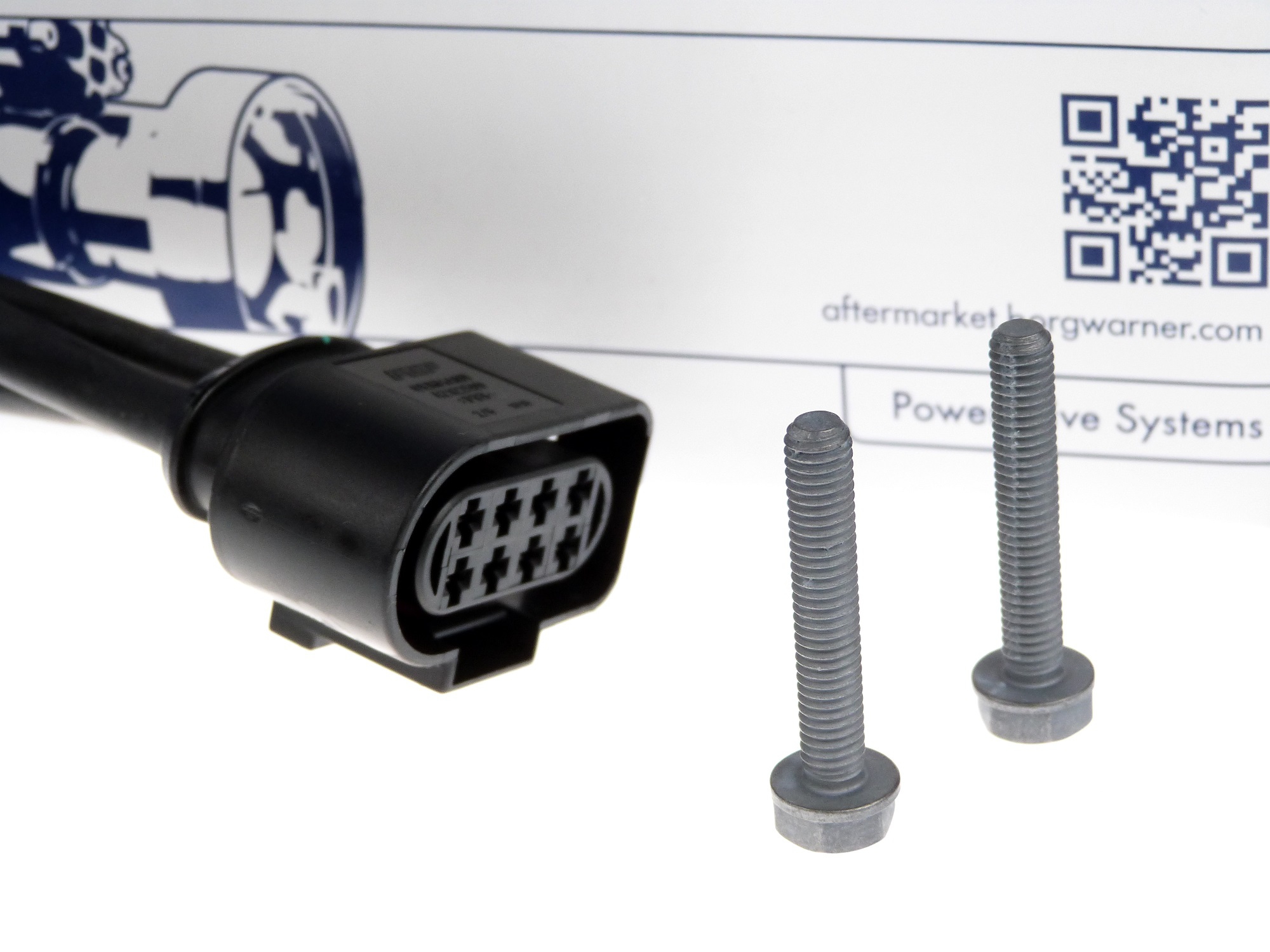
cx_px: 635
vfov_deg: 17.2
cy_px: 476
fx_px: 3155
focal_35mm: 86
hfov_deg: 22.8
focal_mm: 15.5
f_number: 3.4
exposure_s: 1/200
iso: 200
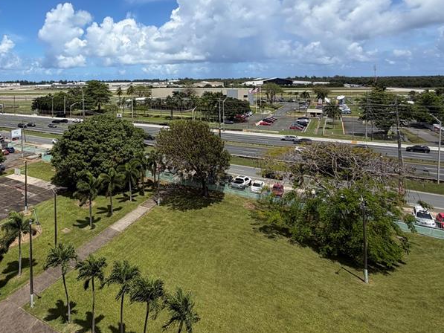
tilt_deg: -0.9
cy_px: 82
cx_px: 125
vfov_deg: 54.1
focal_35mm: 24
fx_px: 308
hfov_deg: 68.1
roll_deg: +1.6
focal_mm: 2.22
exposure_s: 1/1145
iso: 20
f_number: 2.2
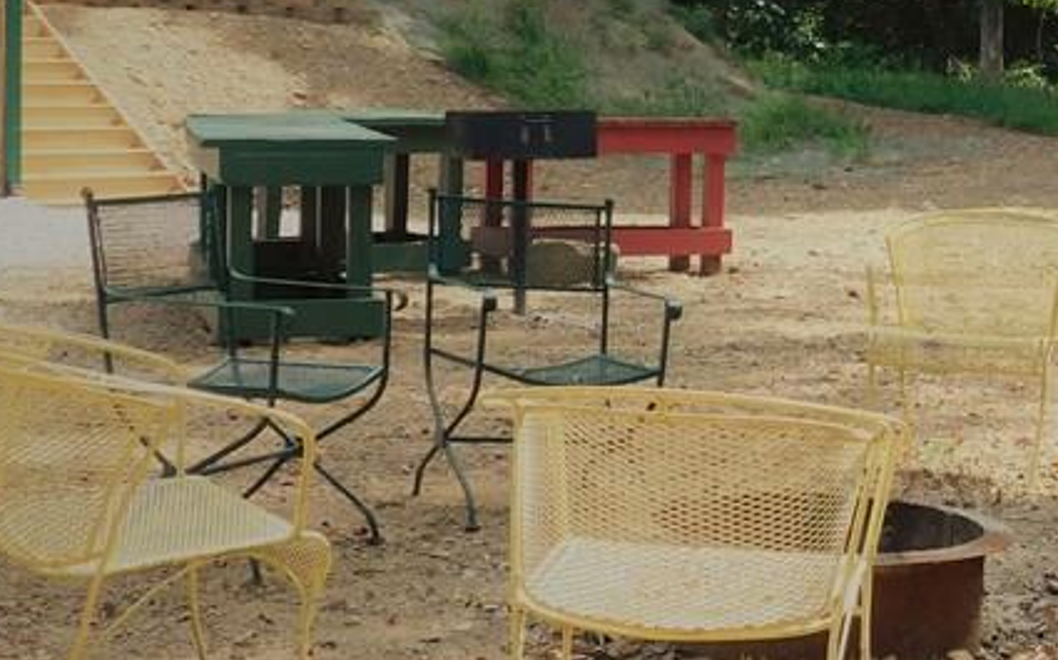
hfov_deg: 21.7
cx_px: 1083
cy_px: 127
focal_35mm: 92
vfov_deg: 14.1
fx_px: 2651
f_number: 3.5
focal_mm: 6.3
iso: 125
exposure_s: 1/250
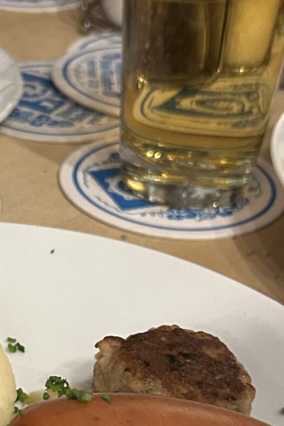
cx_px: -41
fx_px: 1030
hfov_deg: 15.2
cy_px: 359
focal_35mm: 87
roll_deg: -2.8
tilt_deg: -36.5
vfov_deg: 23.0
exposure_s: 1/33
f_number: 1.5
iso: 400
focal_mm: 5.7
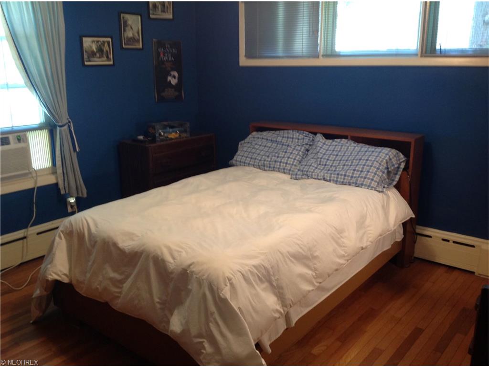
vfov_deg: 40.7
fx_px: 494
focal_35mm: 35
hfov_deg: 52.6
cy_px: 184
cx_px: 244
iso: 100
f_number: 2.4
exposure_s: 1/15
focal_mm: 4.28
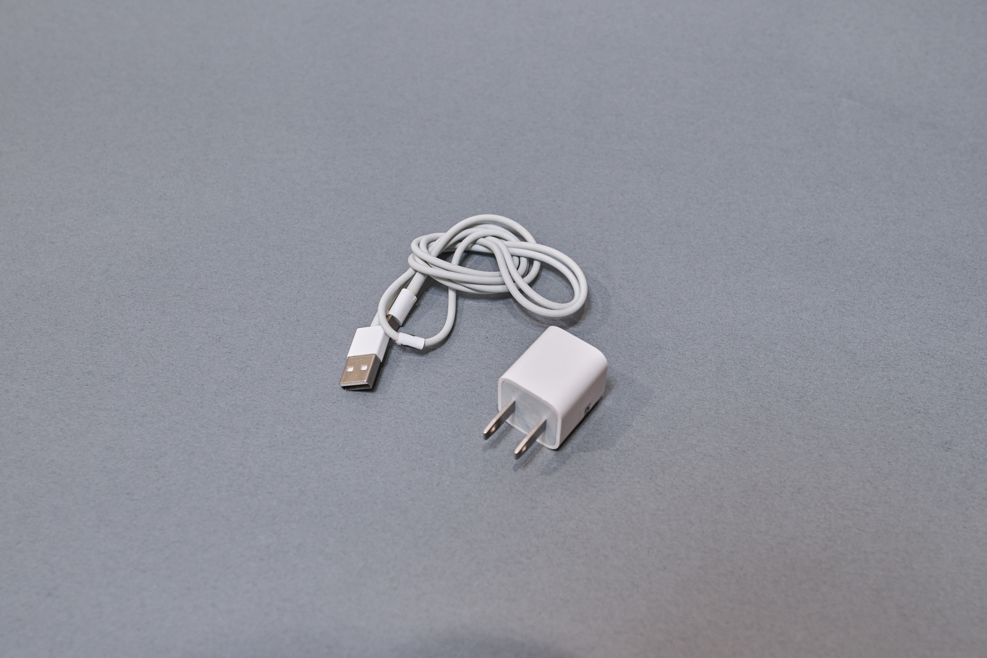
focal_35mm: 36
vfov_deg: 36.9
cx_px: 494
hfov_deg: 53.1
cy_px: 329
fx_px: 987
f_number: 4
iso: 160
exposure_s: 1/30
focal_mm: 24
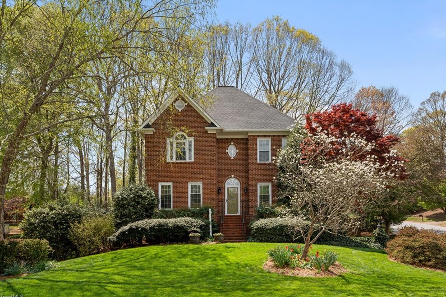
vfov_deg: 44.9
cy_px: 147
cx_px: 224
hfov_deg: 63.7
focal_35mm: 29
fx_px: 359
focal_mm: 28
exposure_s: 1/320
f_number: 8
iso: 320
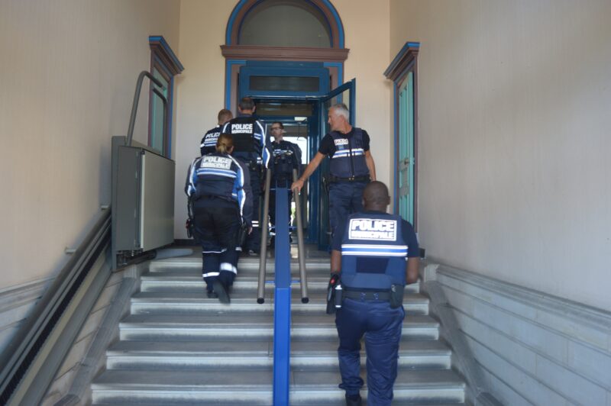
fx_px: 458
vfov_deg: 47.9
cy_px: 203
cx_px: 306
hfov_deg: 67.4
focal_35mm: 27
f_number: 3.5
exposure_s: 1/30
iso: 180
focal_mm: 18
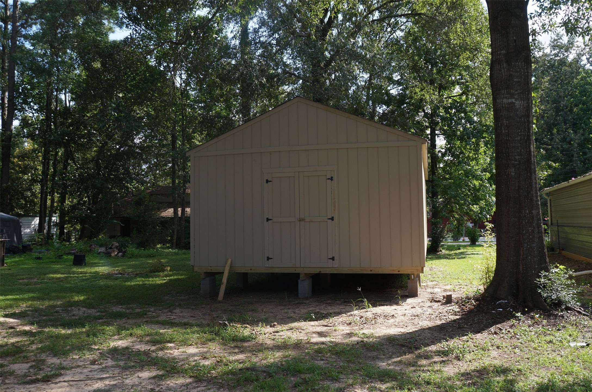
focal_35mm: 30
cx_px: 296
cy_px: 196
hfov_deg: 62.0
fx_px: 493
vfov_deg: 43.5
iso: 200
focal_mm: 20
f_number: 8
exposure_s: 1/250
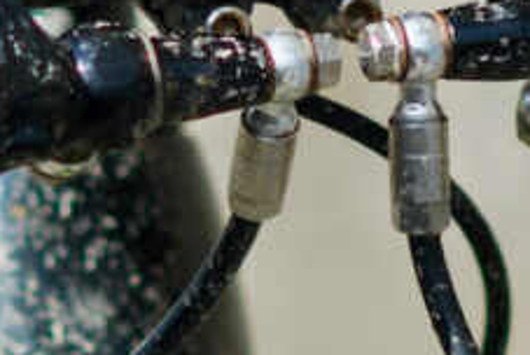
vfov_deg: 1.9
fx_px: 10470
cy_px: -51
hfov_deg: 2.9
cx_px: 313
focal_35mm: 710
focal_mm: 105
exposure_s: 1/800
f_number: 3
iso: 100
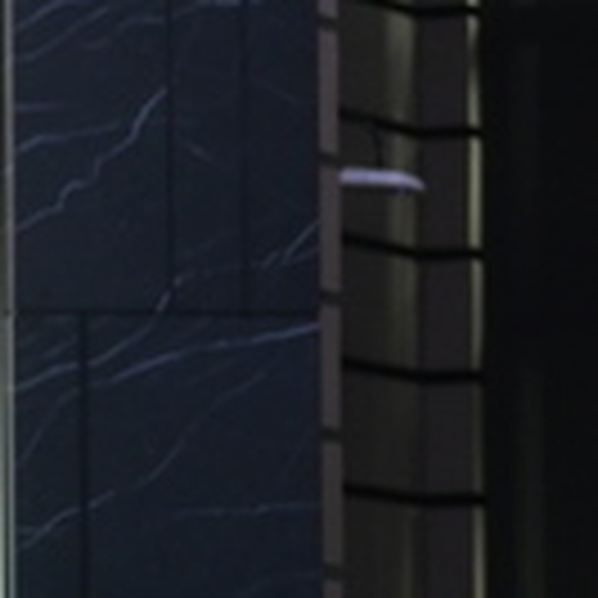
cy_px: 533
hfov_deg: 4.1
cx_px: -1443
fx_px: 7916
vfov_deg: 4.3
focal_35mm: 405
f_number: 2.8
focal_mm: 56
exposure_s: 1/250
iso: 1000
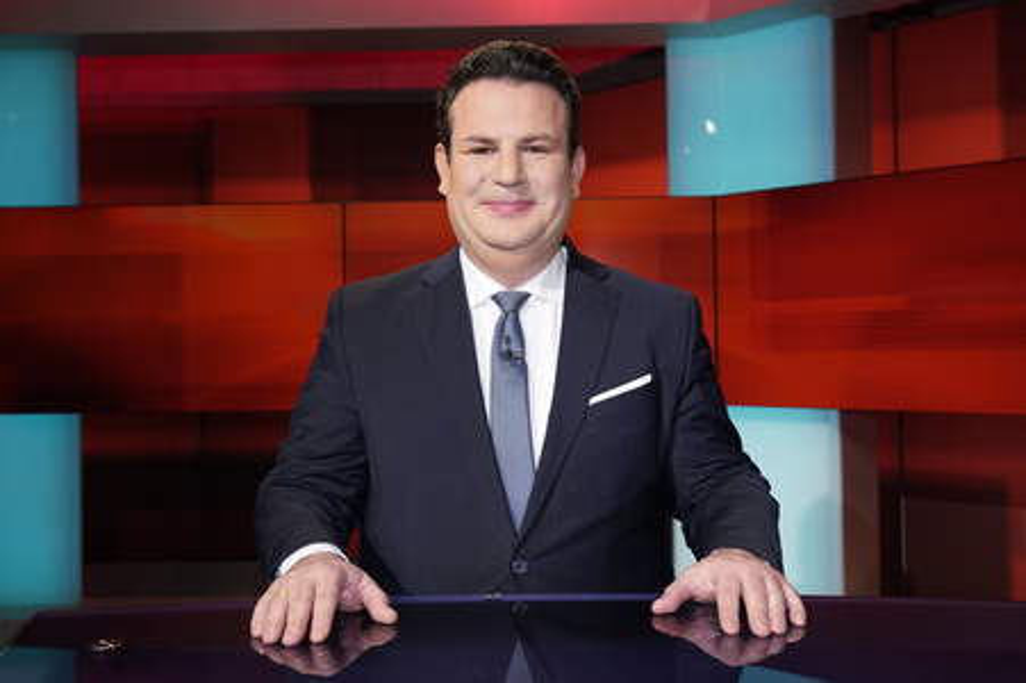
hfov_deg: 58.8
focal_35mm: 32
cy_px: 342
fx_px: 911
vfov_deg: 41.1
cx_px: 513
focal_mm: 32
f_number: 5
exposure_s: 1/125
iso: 1600
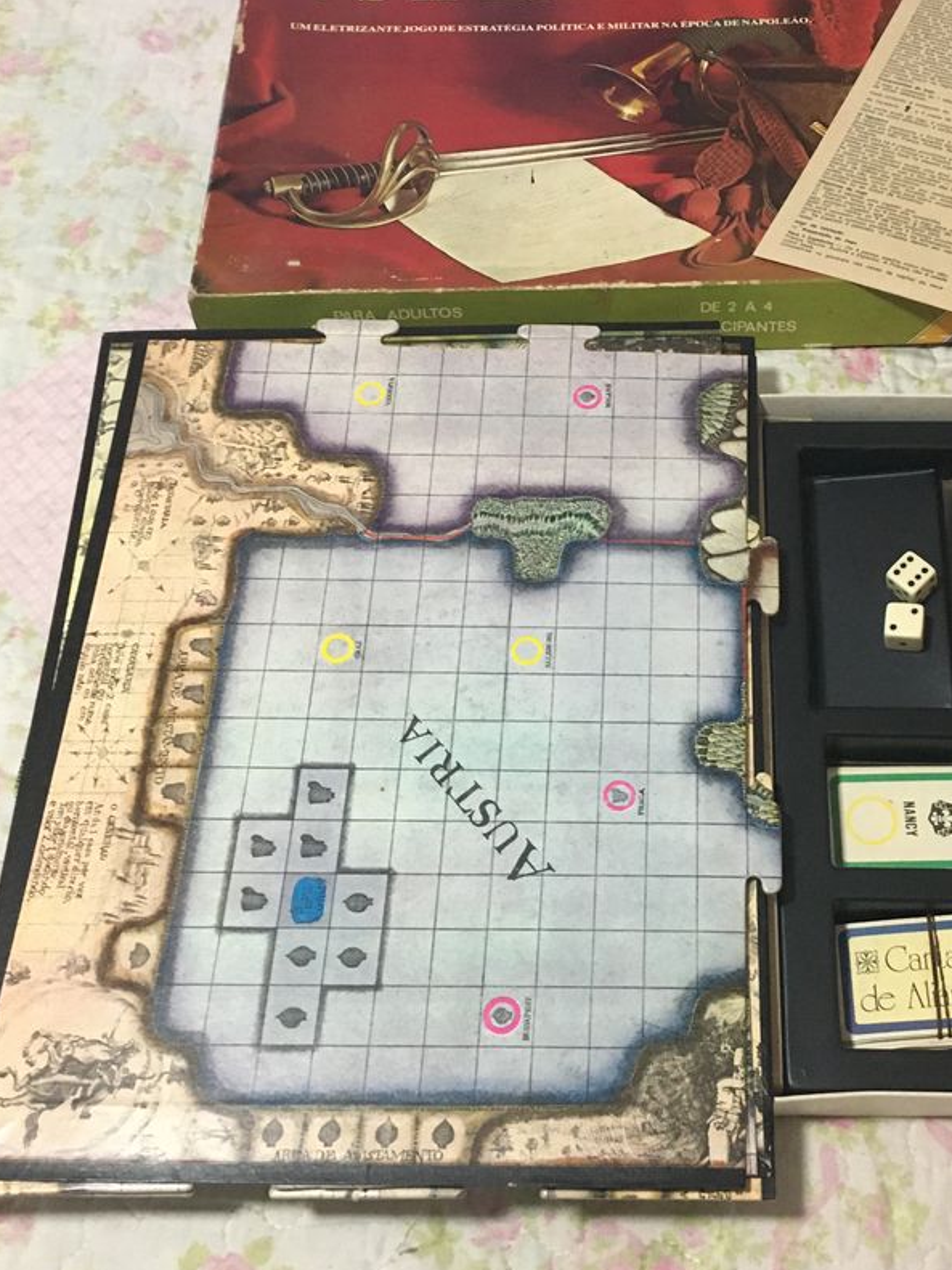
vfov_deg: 42.8
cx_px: 689
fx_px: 1614
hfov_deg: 32.4
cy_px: 523
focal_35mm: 44
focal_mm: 4.15
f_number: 2.2
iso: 200
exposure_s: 1/20
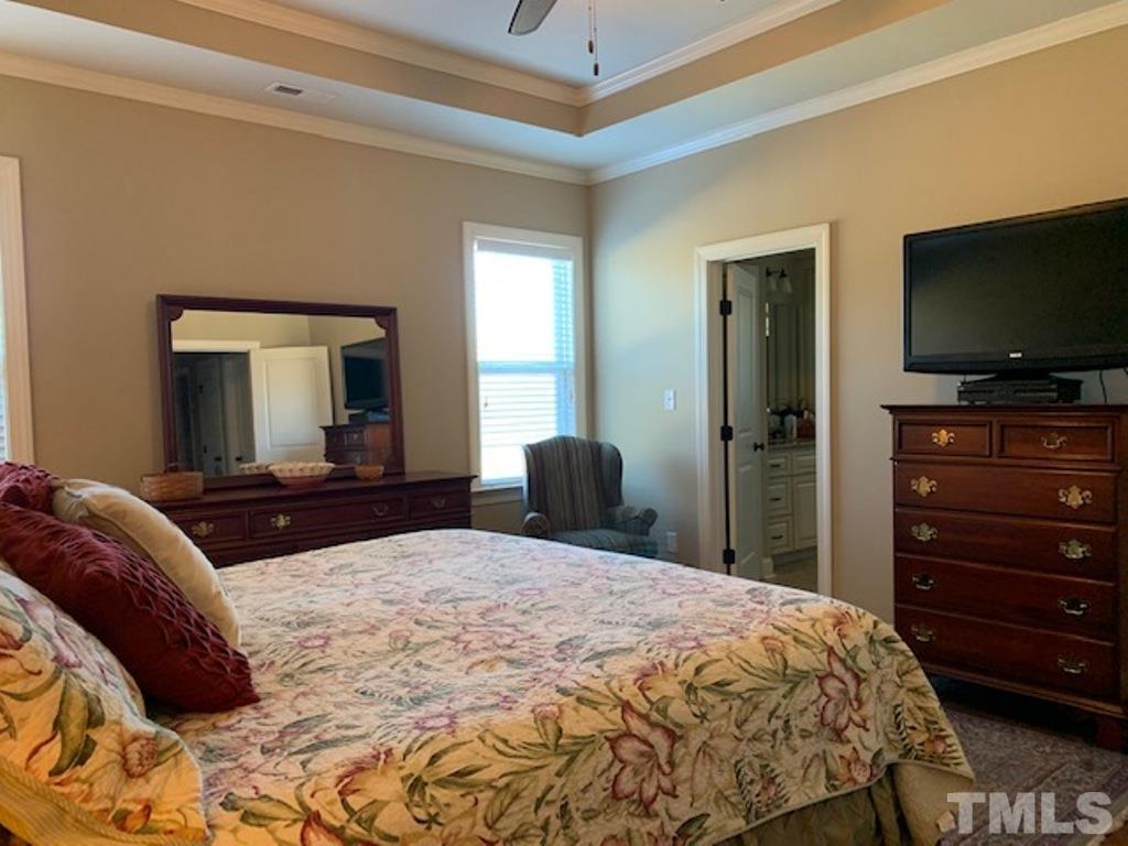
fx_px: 847
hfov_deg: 67.3
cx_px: 564
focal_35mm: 26
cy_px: 423
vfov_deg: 53.1
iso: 250
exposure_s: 1/60
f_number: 1.8
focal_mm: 4.25
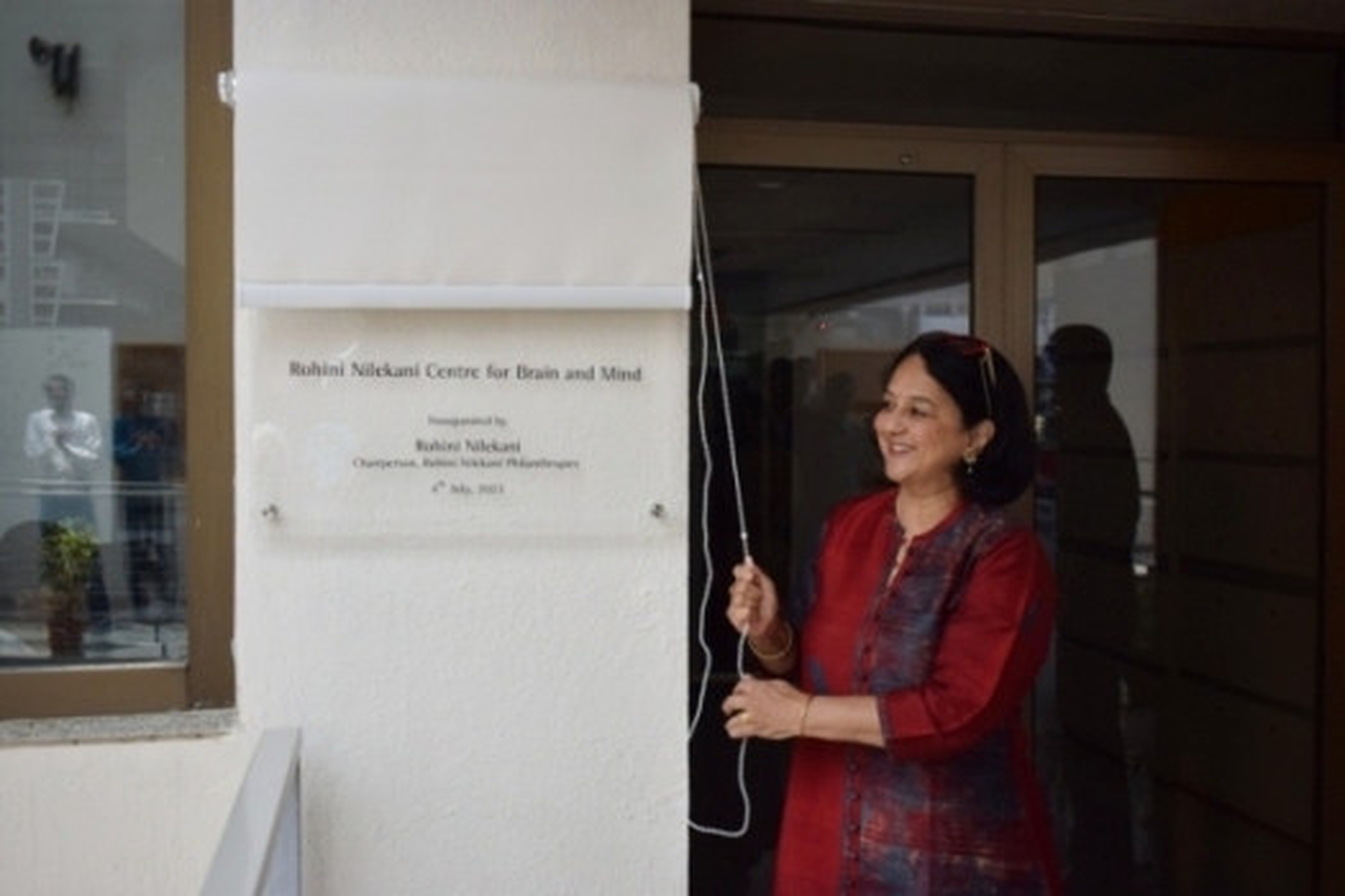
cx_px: 672
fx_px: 1457
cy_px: 448
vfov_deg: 34.2
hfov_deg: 49.6
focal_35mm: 39
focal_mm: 26
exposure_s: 1/800
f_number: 4
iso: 400
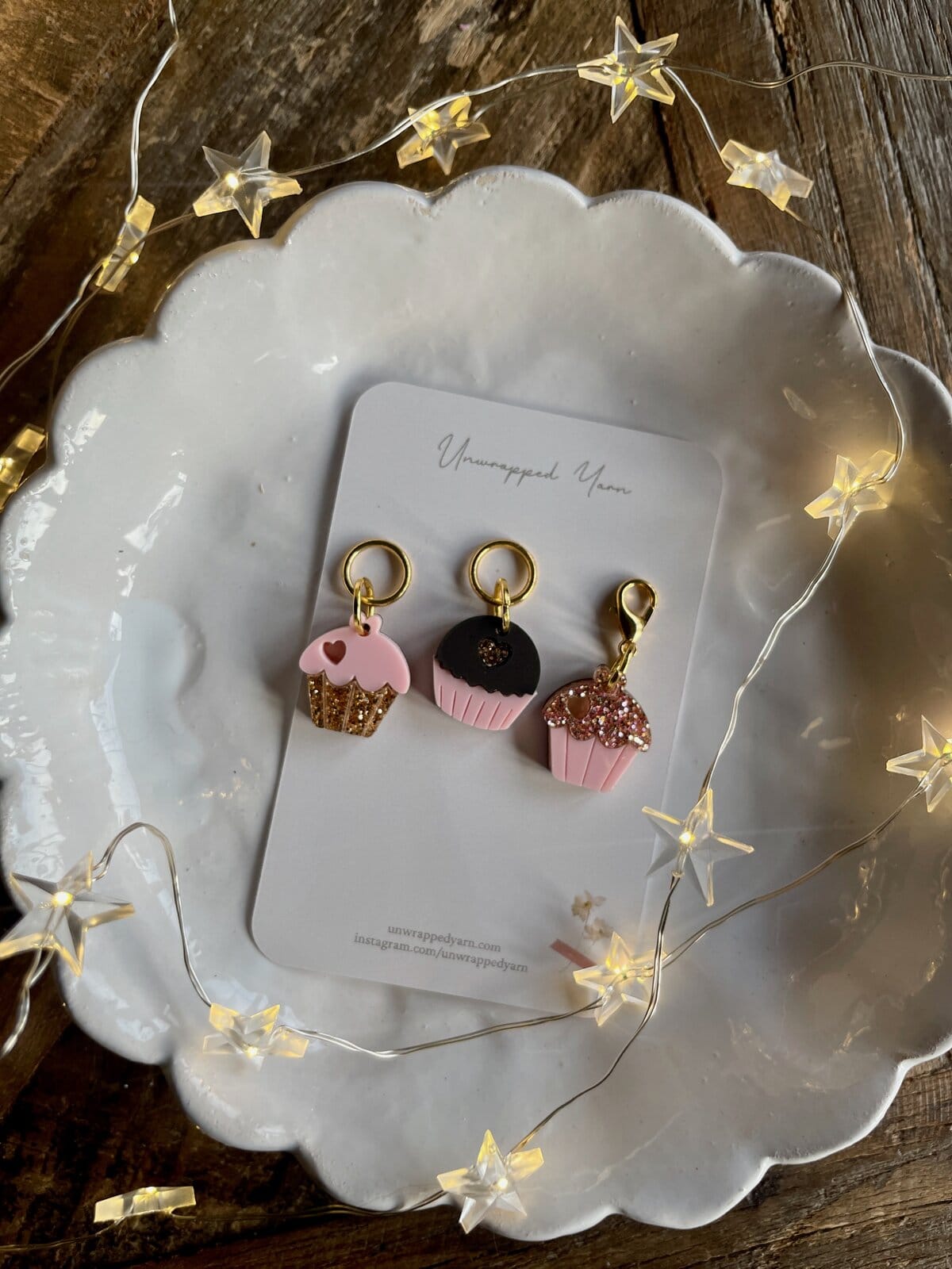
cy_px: 634
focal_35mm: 26
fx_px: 953
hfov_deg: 53.1
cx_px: 476
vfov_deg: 67.3
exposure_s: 1/121
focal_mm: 4.2
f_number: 1.6
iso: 50
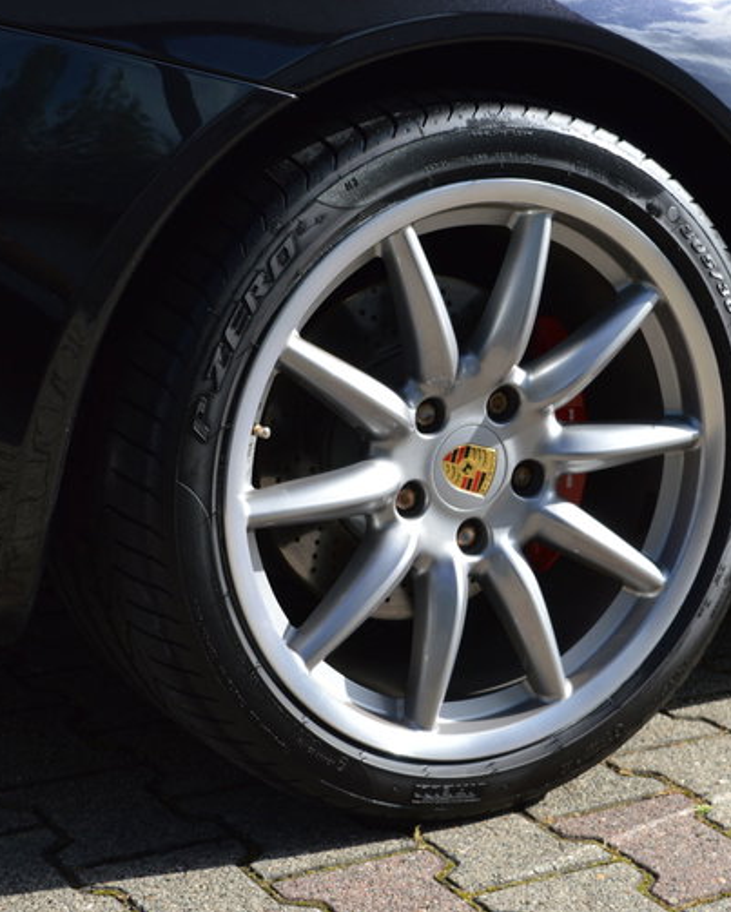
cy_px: 460
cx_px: 423
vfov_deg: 26.0
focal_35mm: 73
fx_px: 1972
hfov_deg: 21.0
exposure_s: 1/200
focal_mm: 34
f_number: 7.1
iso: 100
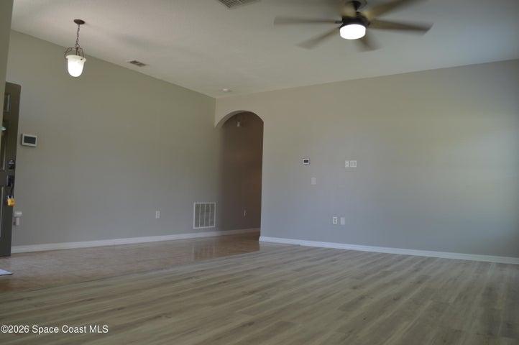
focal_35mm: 27
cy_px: 172
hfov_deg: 67.4
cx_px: 260
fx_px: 389
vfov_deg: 47.8
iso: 100
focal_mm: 18
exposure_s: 1/40
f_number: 3.5
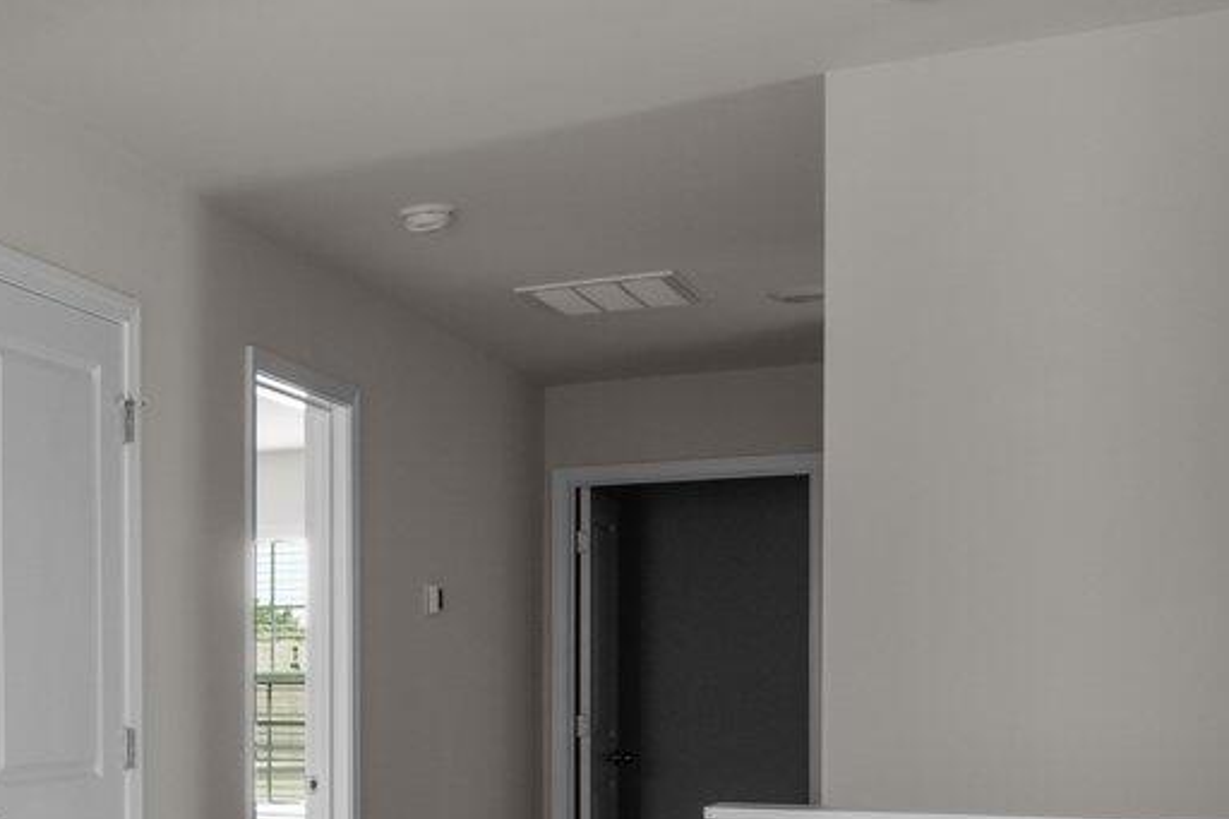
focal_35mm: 56
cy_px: 678
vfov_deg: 23.7
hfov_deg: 28.0
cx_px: -454
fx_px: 1911
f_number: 9
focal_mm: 14
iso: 400
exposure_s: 1/3
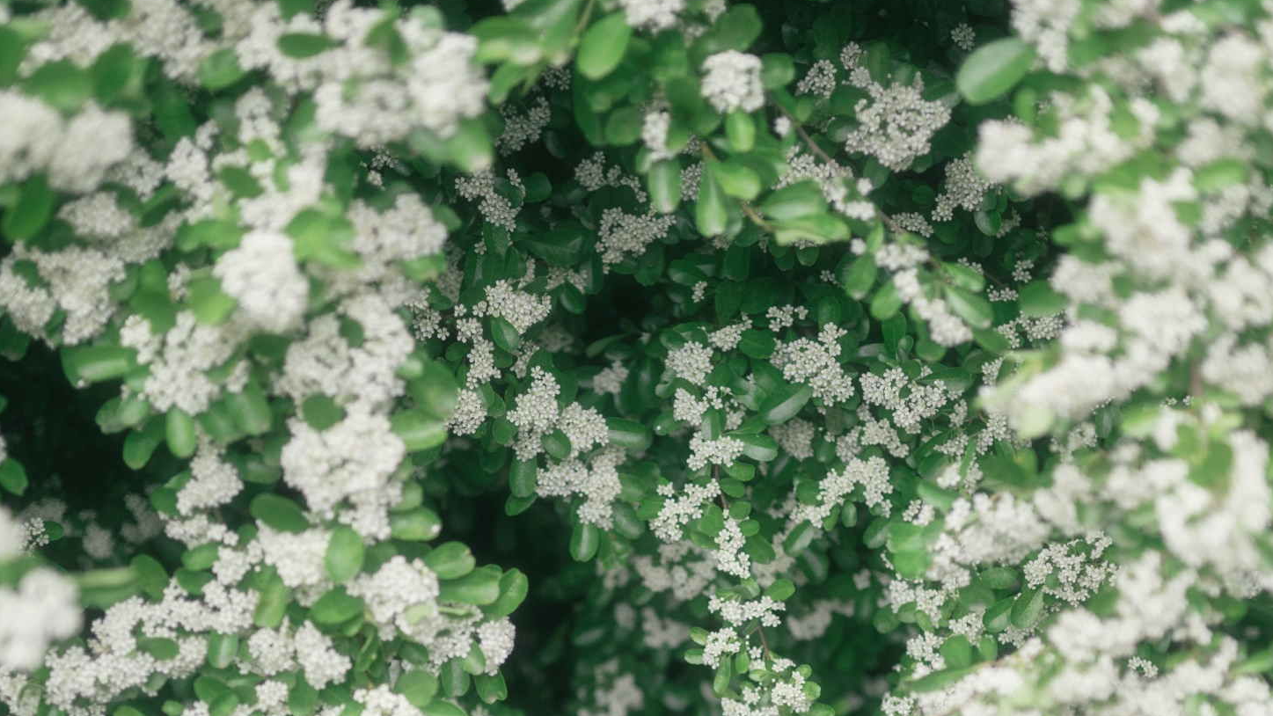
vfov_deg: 20.1
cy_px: 786
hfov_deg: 36.6
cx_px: 657
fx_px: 1924
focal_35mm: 57
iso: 500
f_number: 1.4
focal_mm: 35
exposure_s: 1/320
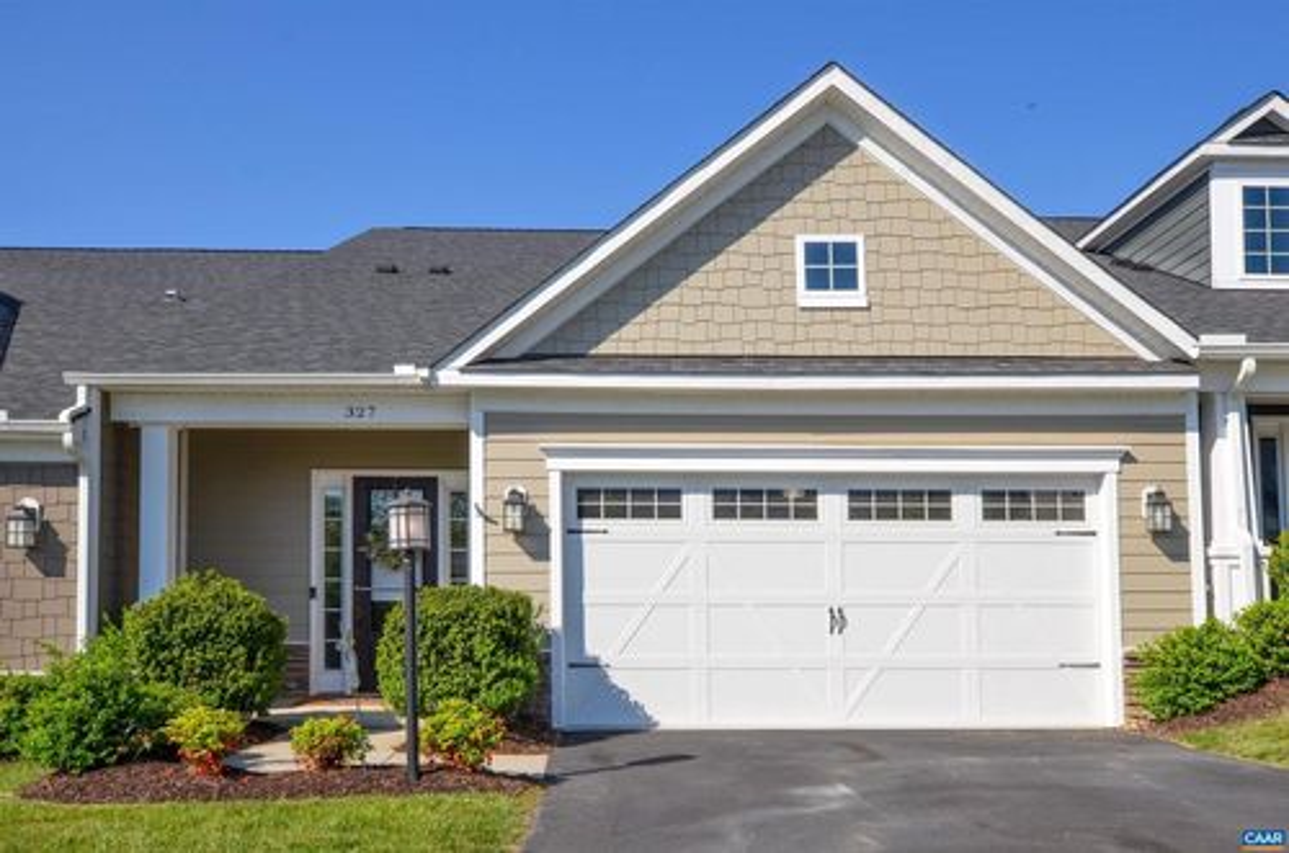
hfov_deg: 62.0
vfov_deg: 43.4
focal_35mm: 30
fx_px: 1072
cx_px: 644
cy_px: 426
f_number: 8
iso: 100
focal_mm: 20
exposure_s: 1/250
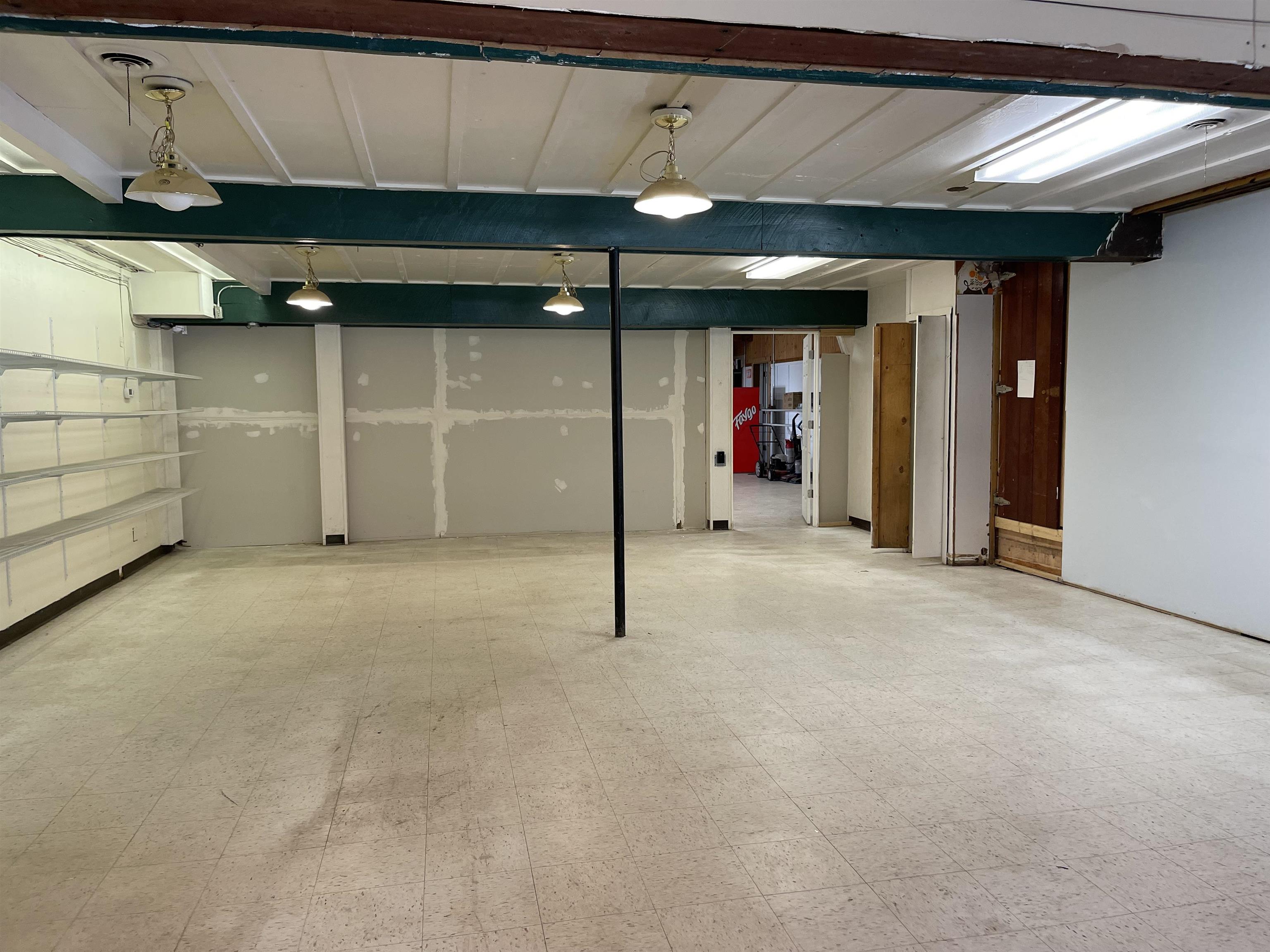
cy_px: 476
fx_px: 917
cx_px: 635
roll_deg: +1.4
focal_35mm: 25
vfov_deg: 54.9
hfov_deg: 69.4
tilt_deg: -5.4
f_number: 1.6
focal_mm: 5.1
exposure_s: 1/120
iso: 125
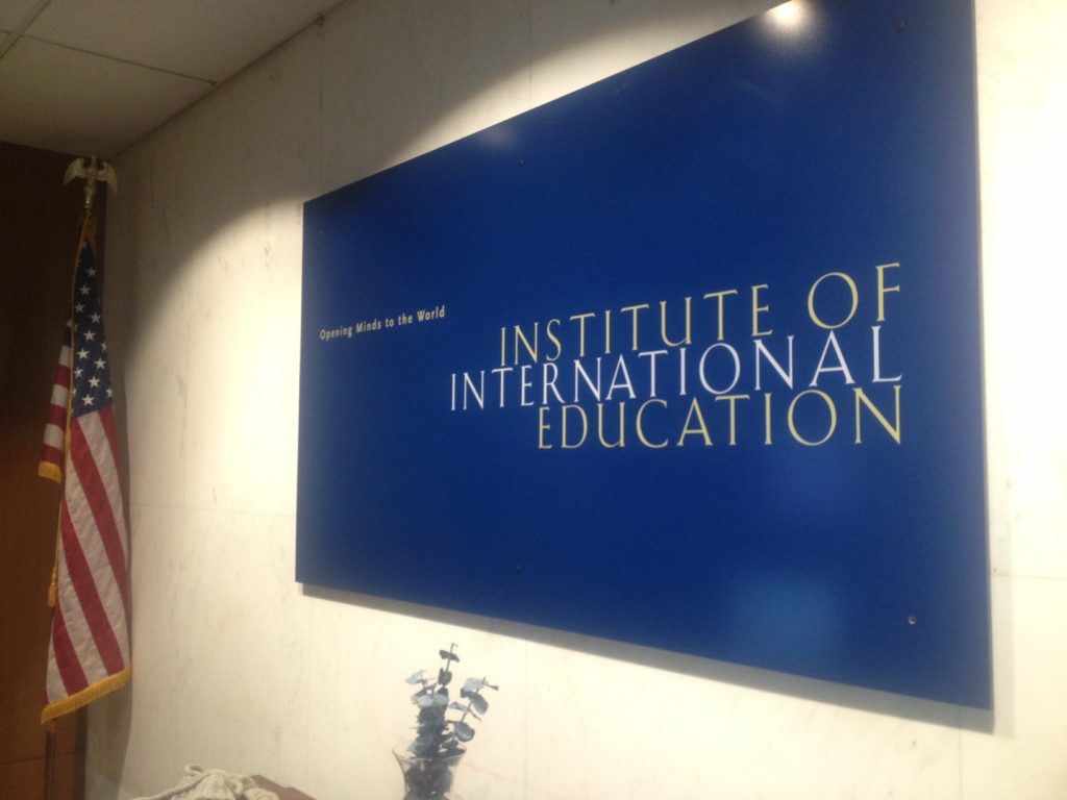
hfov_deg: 52.6
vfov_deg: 40.7
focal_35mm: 35
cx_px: 534
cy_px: 400
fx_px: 1079
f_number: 2.4
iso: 160
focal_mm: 4.28
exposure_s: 1/20
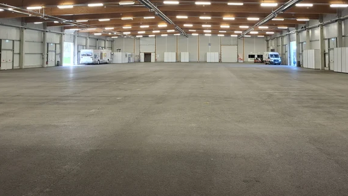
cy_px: 32
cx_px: 180
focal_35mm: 34
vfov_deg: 33.3
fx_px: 314
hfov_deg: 58.0
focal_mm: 5.54
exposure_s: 1/100
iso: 200
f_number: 1.8
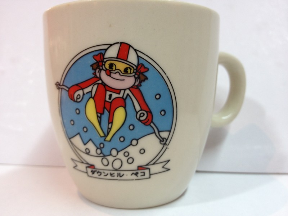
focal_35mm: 35
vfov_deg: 40.7
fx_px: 291
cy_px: 108
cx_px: 144
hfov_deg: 52.6
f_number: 2.4
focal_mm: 4.28
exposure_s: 1/25
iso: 64
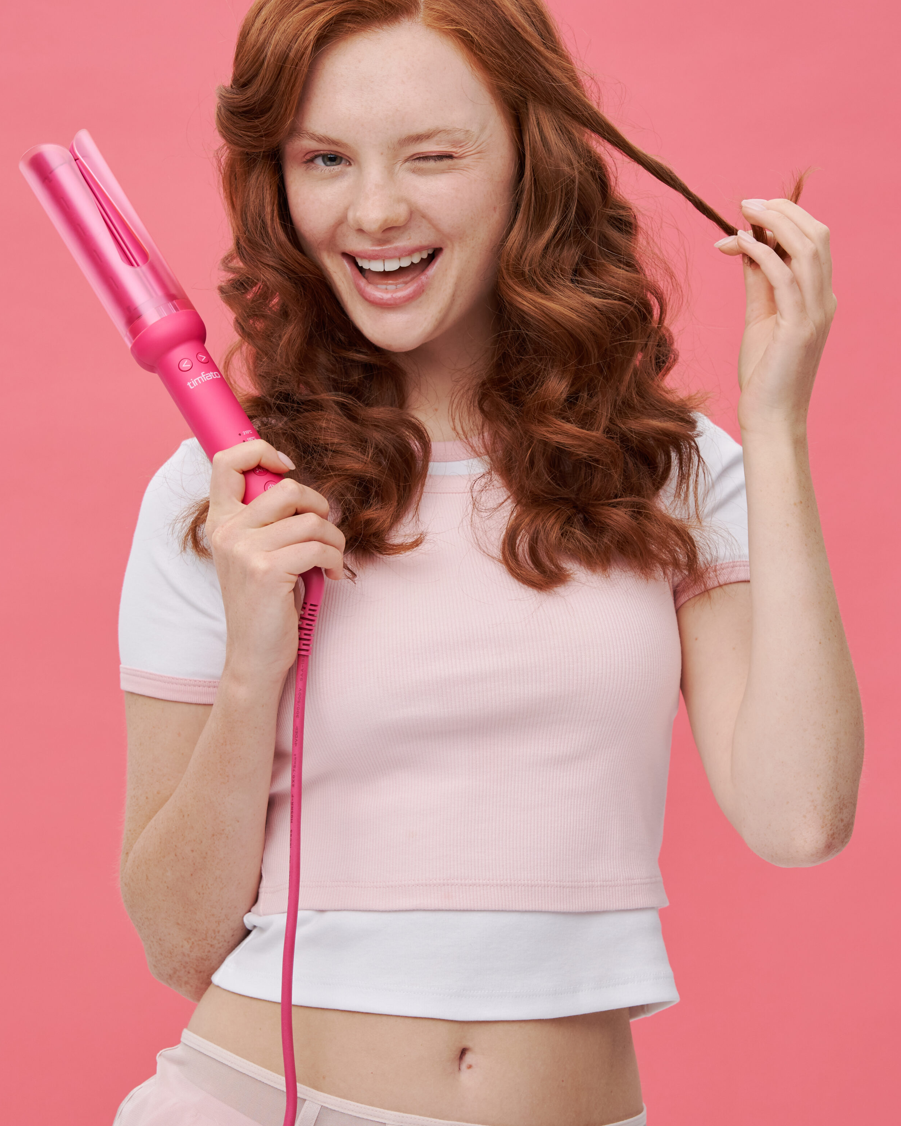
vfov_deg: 18.6
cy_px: 526
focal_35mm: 103
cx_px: 452
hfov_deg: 14.9
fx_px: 3434
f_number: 7.1
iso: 320
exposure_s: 1/160
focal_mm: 61
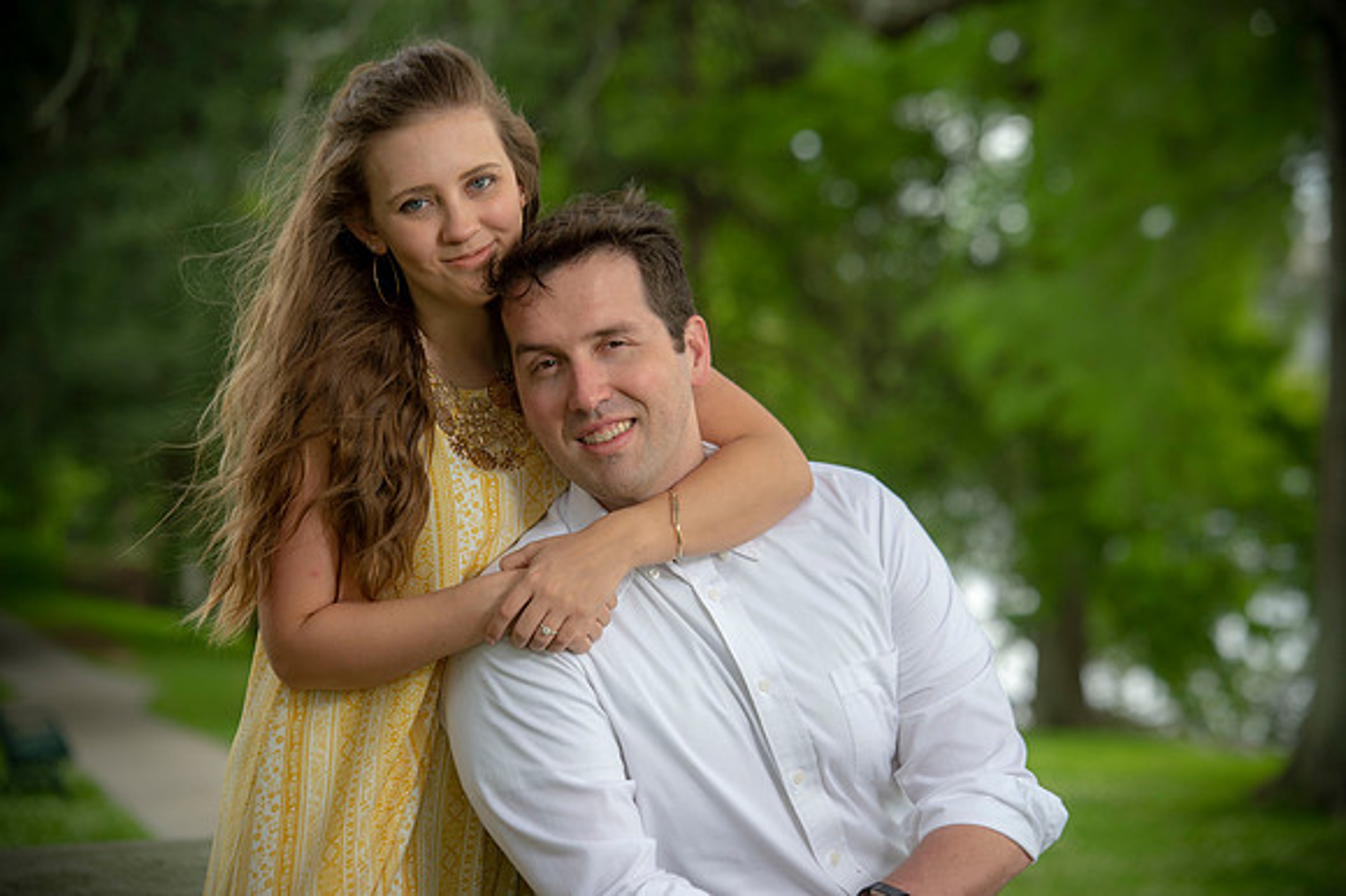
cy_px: 448
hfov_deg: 14.7
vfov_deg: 9.8
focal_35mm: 140
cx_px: 673
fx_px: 5231
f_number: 5.6
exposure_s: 1/125
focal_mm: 140
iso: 125
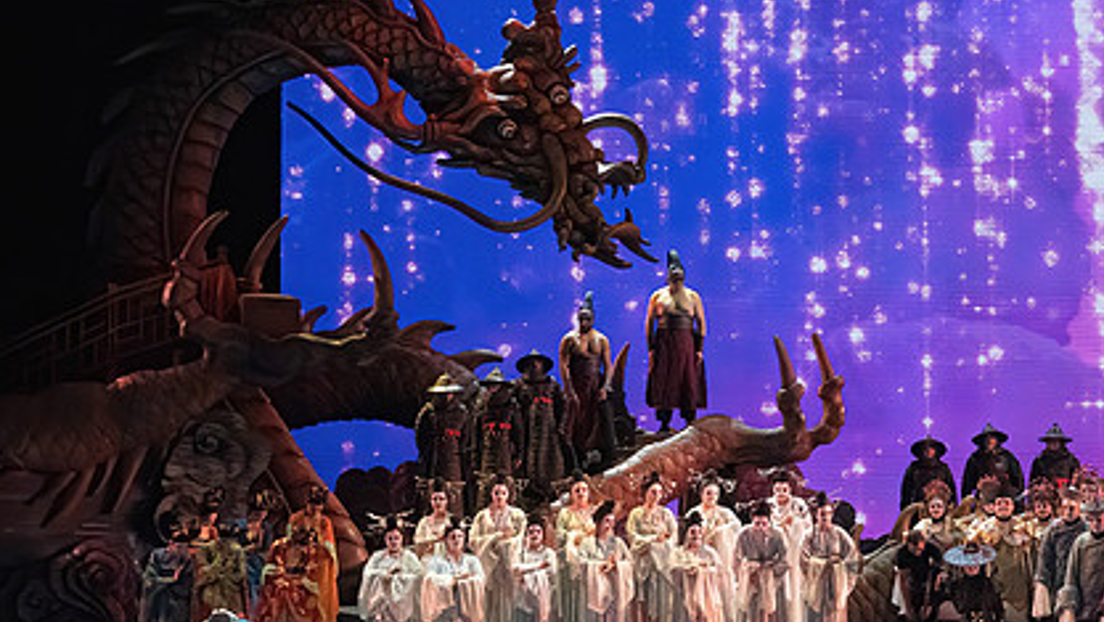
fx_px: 2987
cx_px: 744
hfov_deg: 20.9
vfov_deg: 11.8
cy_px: 494
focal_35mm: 102
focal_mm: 70
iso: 20000
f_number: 10
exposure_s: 1/1000
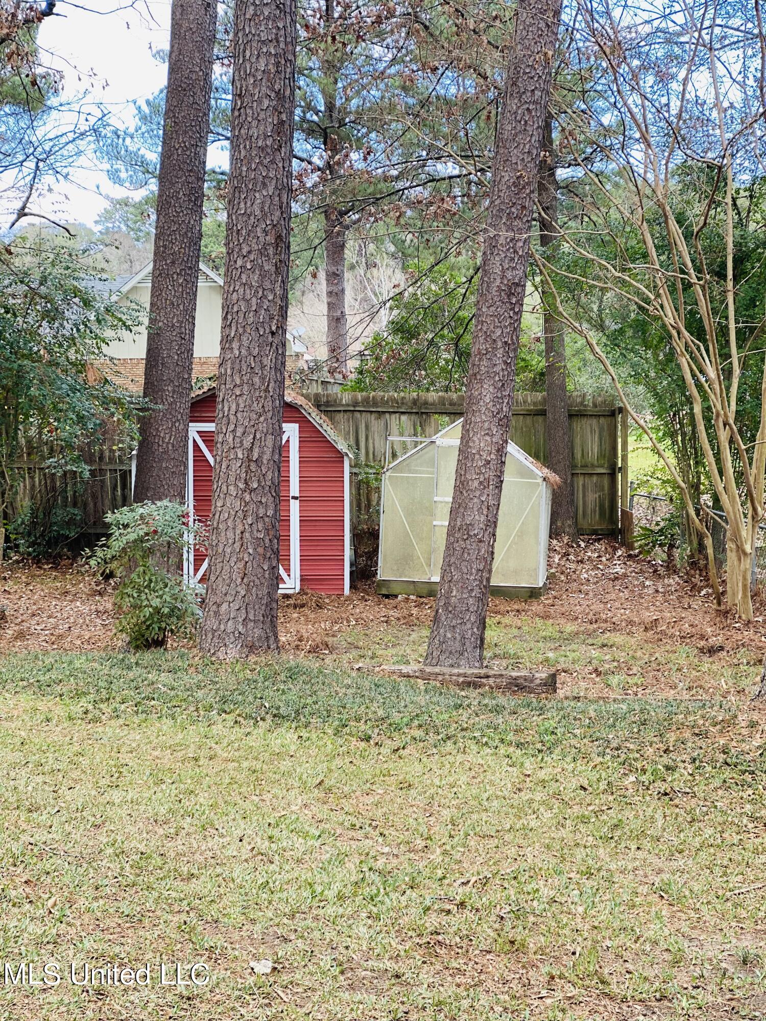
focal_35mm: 52
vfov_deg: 36.8
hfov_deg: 28.0
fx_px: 1534
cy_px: 510
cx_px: 383
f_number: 2
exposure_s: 1/122
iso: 32
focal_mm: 6
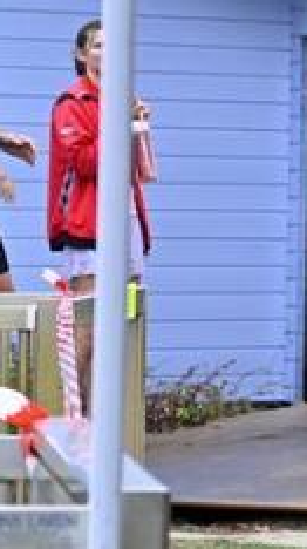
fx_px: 4517
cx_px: 1043
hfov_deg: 3.7
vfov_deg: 6.9
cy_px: 130
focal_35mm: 311
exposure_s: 1/320
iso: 400
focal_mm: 70
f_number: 5
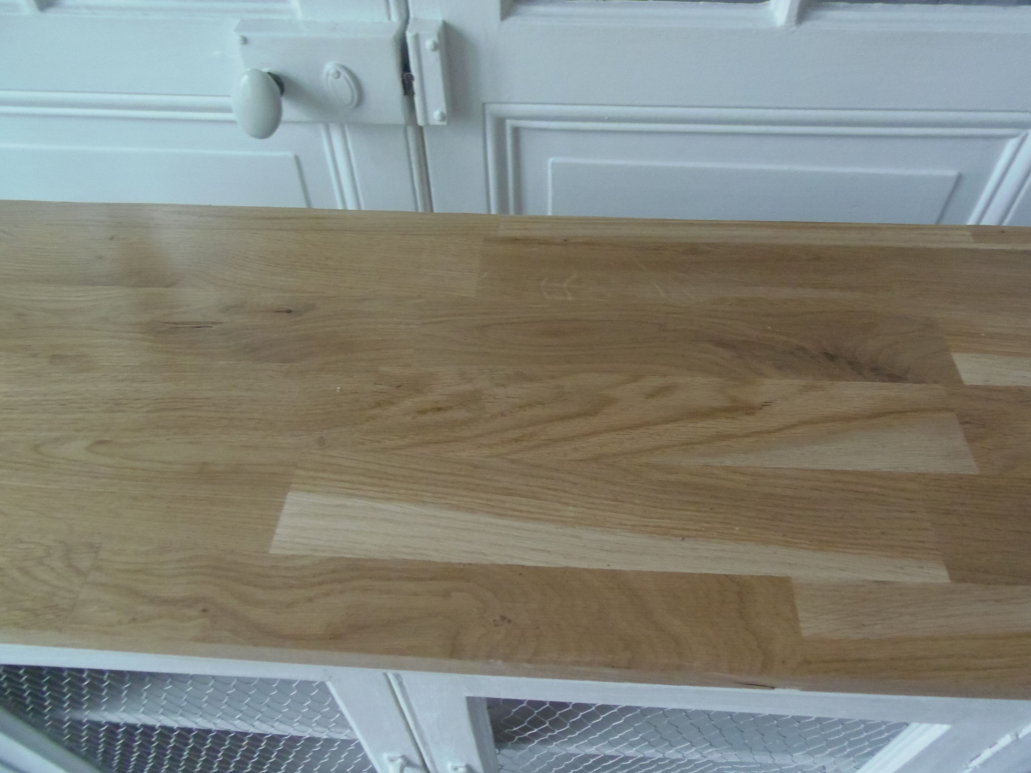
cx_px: 516
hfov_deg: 71.6
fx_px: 715
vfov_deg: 56.8
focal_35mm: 24
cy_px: 386
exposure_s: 1/30
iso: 320
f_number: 2.9
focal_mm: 4.3
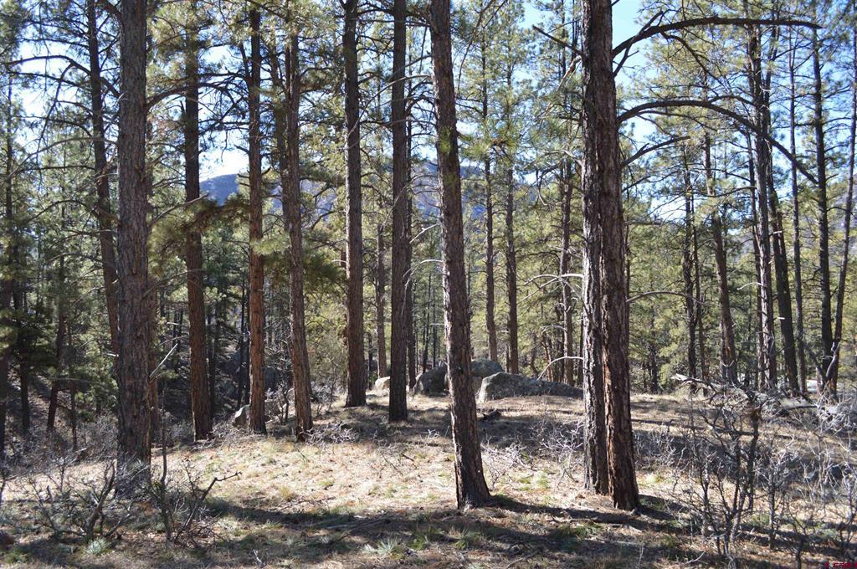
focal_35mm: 27
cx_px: 428
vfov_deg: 47.8
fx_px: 642
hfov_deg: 67.4
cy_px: 284
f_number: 5.6
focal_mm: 18
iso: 140
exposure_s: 1/125
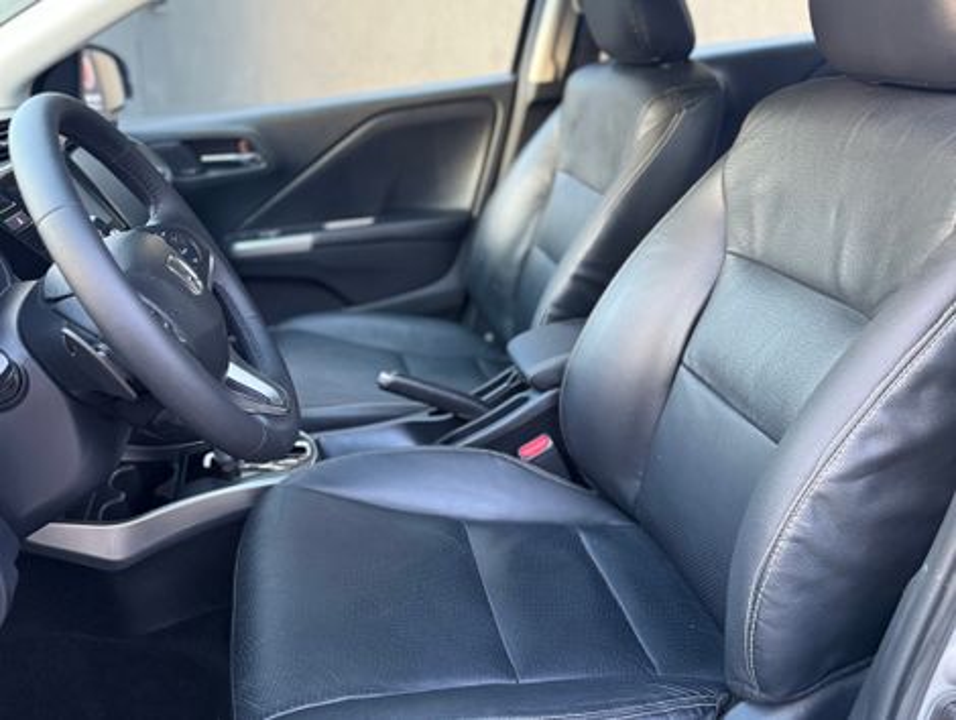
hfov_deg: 71.5
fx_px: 664
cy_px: 360
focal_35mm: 24
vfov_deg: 56.9
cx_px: 478
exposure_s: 1/60
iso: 400
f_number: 1.78
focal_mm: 6.76
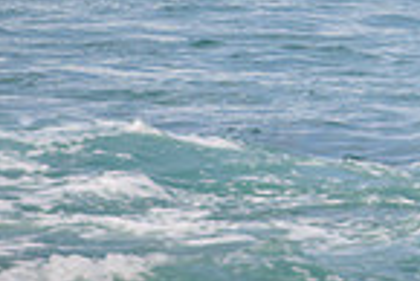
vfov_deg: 0.6
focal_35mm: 2200
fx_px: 25692
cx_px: 791
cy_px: -198
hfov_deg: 0.9
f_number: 5.6
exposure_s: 1/2000
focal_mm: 400
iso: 320
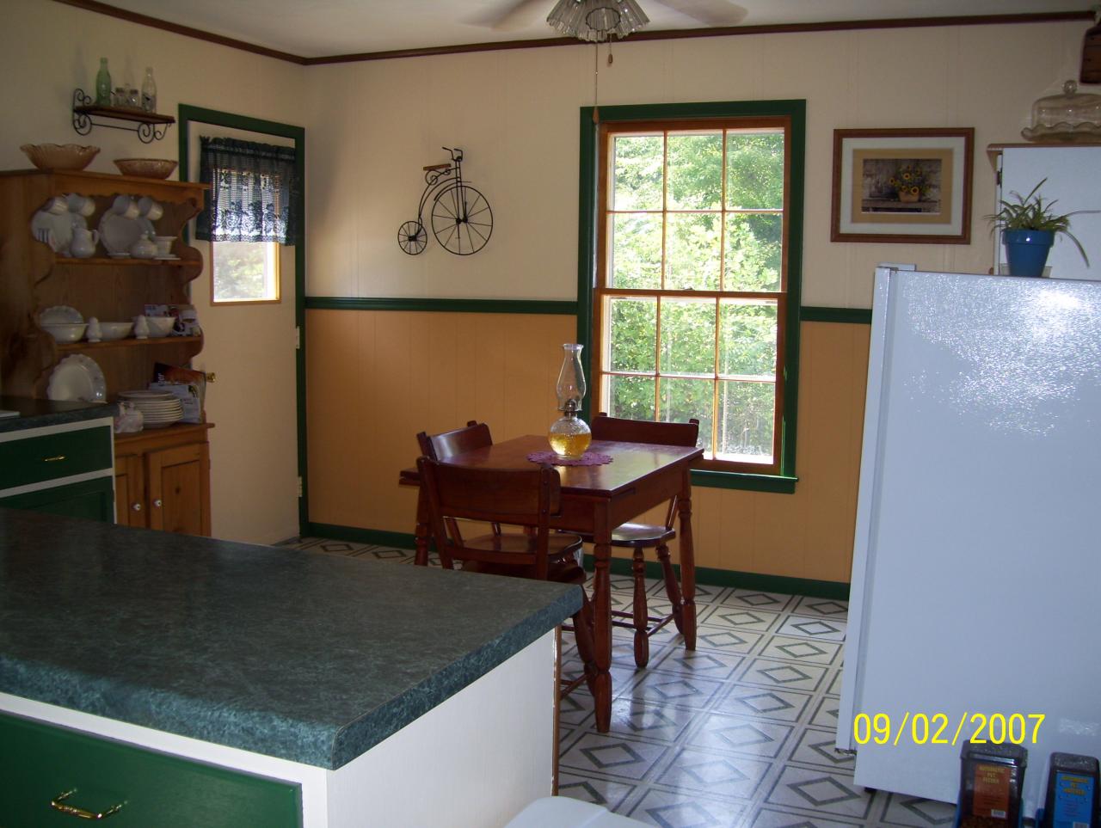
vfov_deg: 39.7
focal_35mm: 36
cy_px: 414
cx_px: 550
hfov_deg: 51.3
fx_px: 1146
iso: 80
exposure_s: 1/60
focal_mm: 6
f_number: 2.7
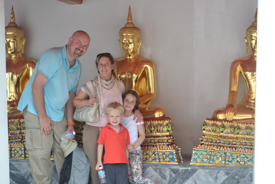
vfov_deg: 20.6
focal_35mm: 66
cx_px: 138
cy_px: 92
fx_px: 504
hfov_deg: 30.5
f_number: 5.6
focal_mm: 44
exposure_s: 1/125
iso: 220
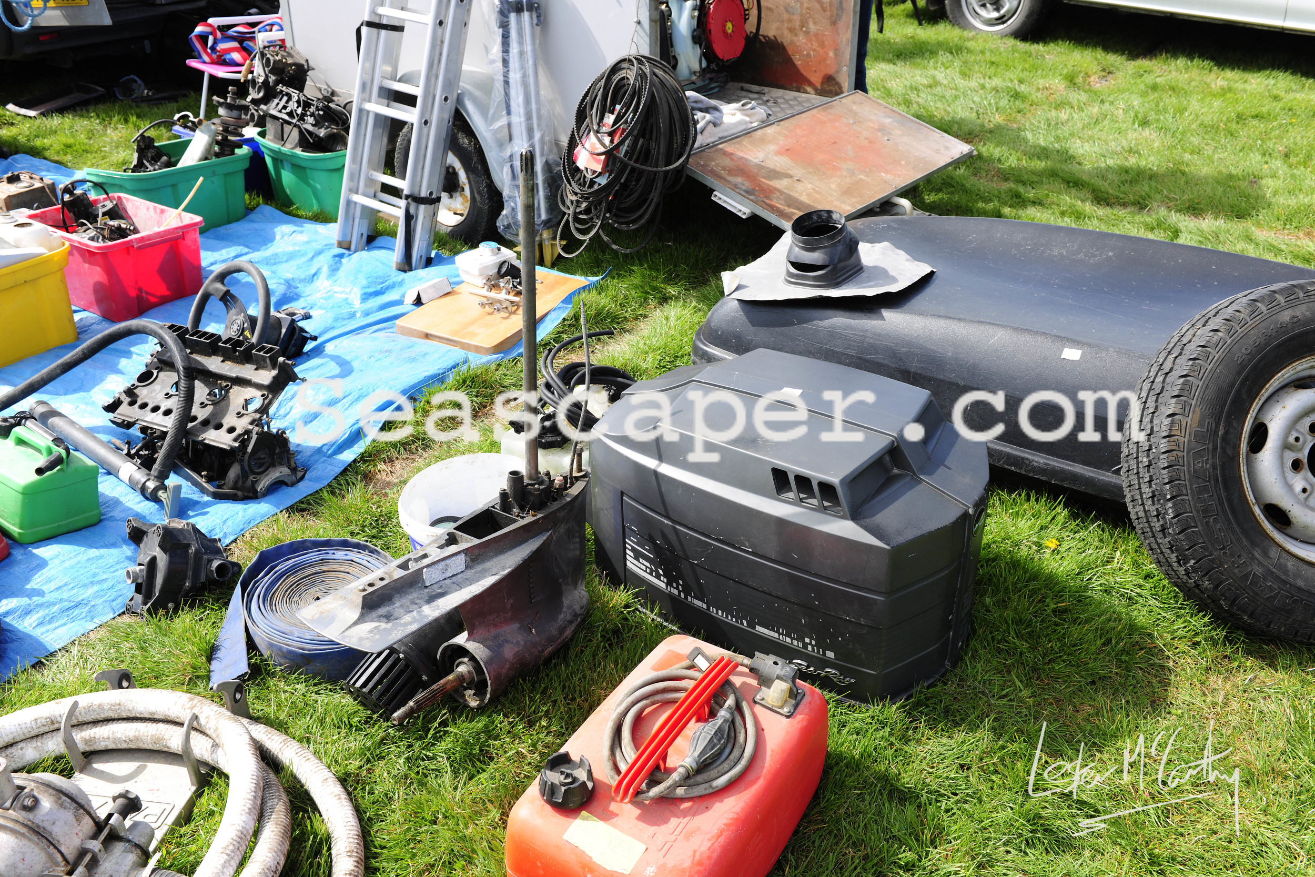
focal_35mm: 32
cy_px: 438
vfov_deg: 41.1
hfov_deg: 58.7
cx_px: 658
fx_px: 1169
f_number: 10
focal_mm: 32
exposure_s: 1/125
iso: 200
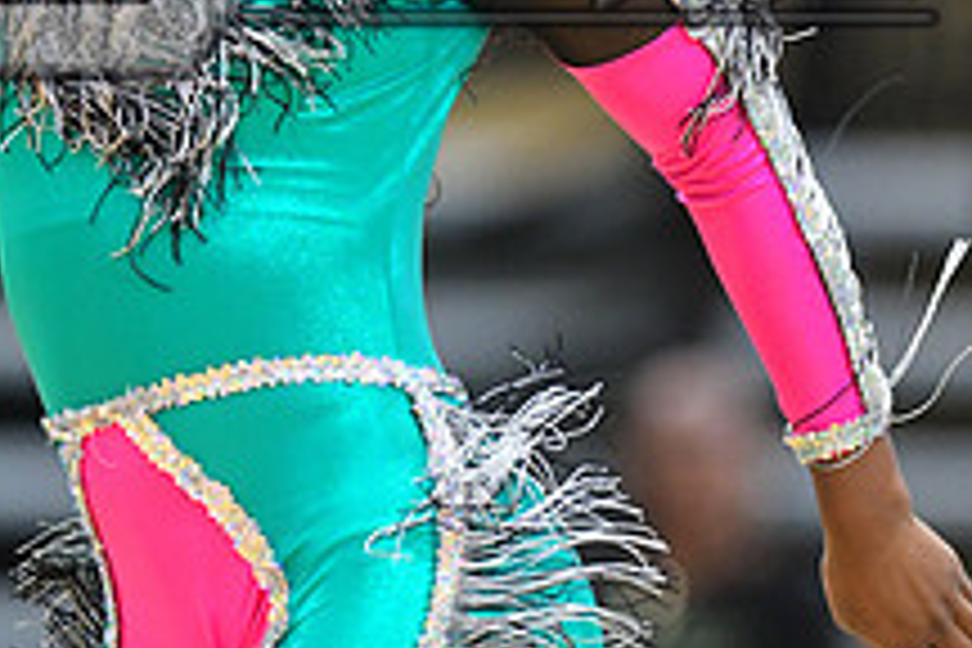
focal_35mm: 807
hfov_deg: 2.6
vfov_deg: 1.7
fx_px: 21787
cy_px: -115
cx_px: 234
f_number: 3.2
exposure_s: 1/1000
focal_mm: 300
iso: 6400
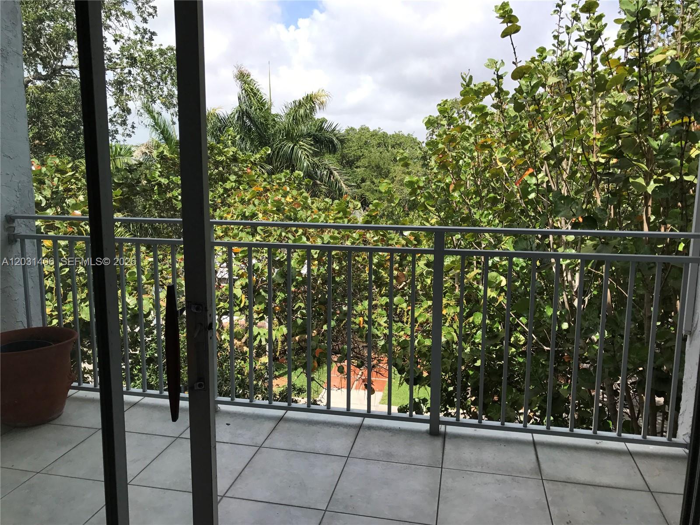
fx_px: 566
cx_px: 350
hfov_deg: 63.4
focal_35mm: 28
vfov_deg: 49.7
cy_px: 262
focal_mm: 3.99
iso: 20
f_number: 1.8
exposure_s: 1/1330
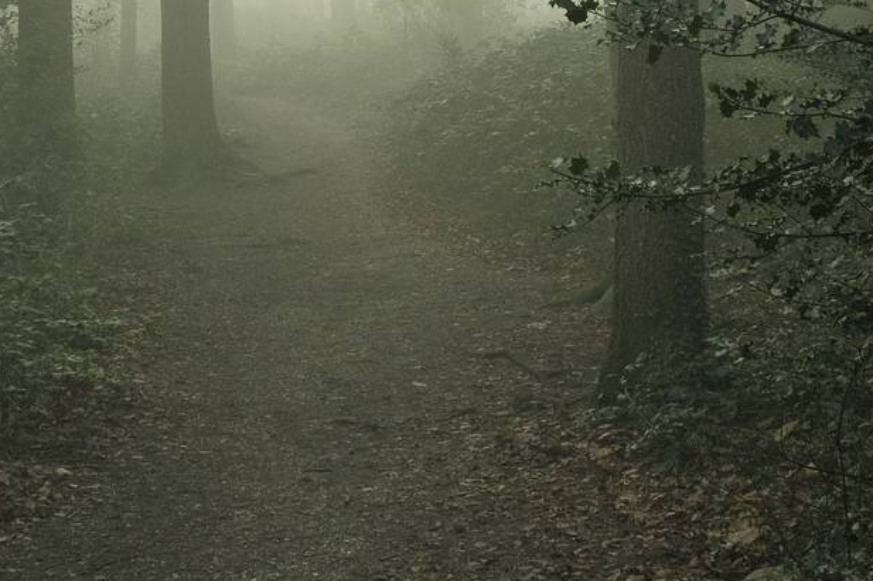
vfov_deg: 16.0
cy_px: -52
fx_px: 2012
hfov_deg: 24.5
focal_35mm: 83
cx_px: 415
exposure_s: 1/100
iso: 1600
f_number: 11
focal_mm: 21.2
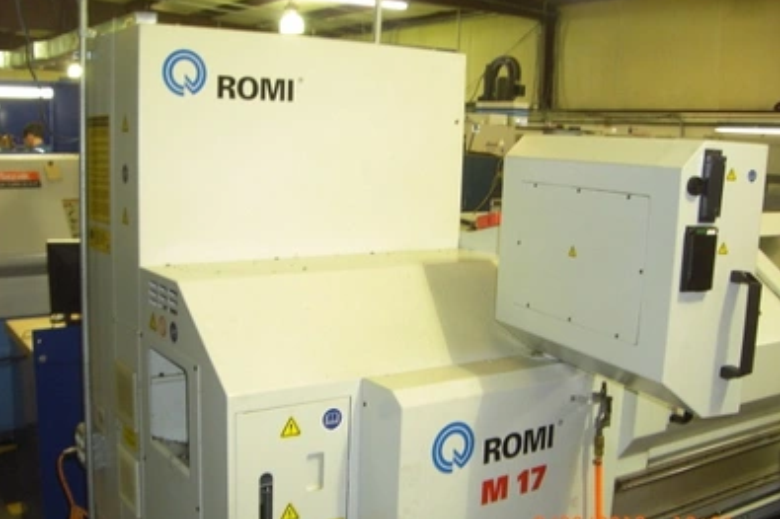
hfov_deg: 48.5
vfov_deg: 33.3
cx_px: 387
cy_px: 290
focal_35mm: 40
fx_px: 866
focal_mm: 6.2
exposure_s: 1/60
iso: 200
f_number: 2.7
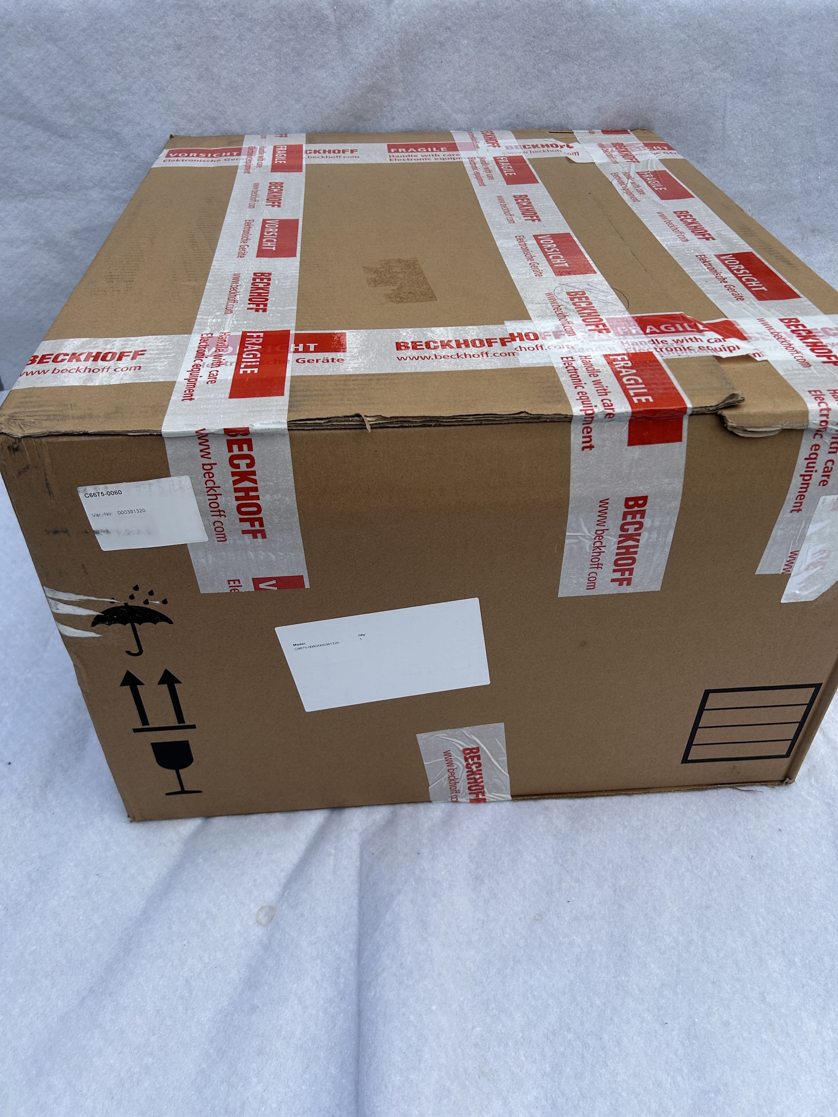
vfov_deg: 67.3
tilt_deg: -38.2
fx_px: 839
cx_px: 419
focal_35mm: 26
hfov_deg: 53.1
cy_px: 558
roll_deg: +0.5
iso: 50
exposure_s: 1/575
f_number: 1.5
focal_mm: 5.7
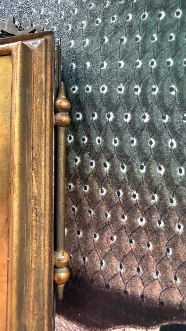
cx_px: 101
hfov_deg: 40.1
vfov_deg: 66.1
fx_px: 254
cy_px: 168
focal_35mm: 29
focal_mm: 2.22
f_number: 2.2
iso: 320
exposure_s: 1/64
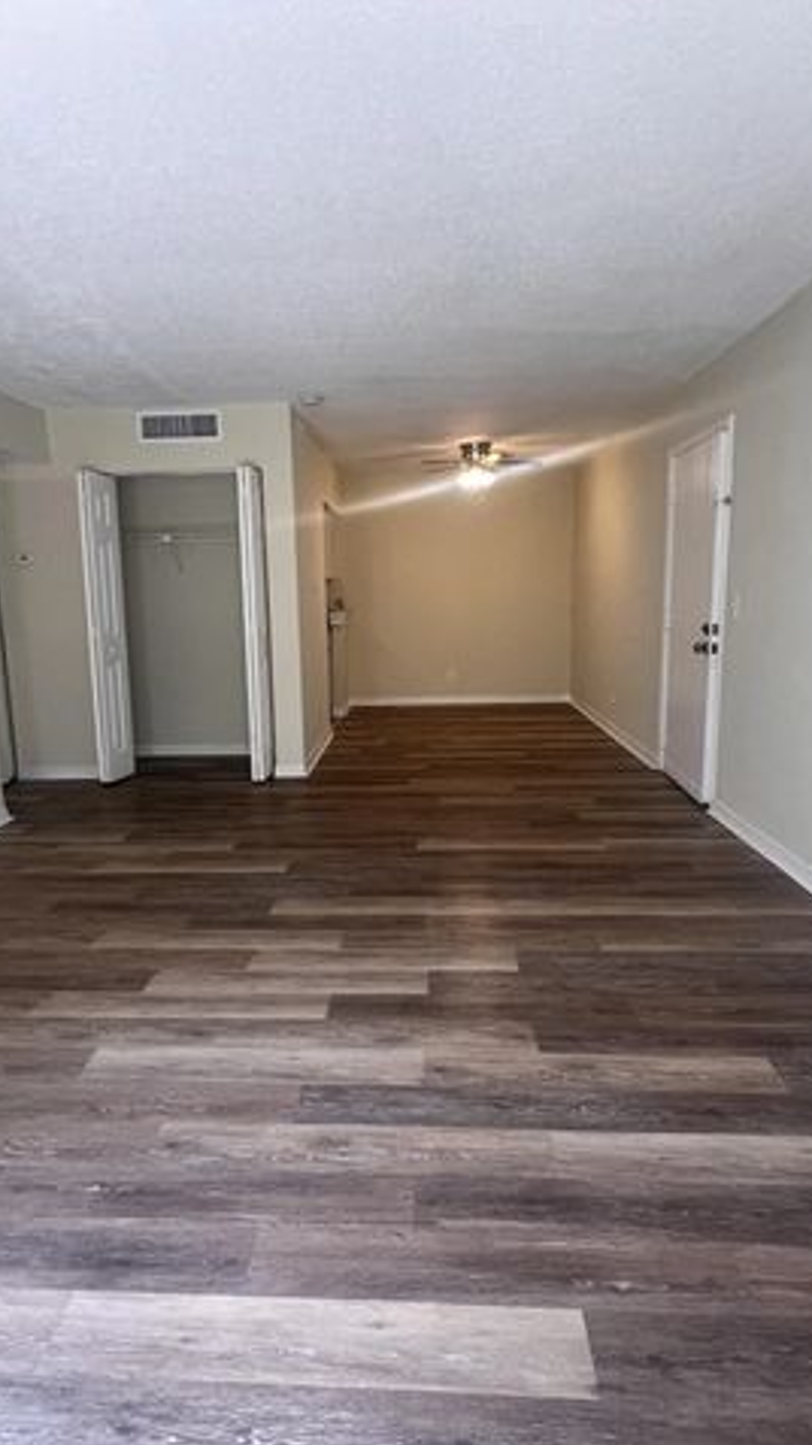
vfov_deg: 89.6
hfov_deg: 58.2
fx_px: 728
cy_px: 724
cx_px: 373
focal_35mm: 19
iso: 200
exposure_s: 1/120
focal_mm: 1.57
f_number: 1.8
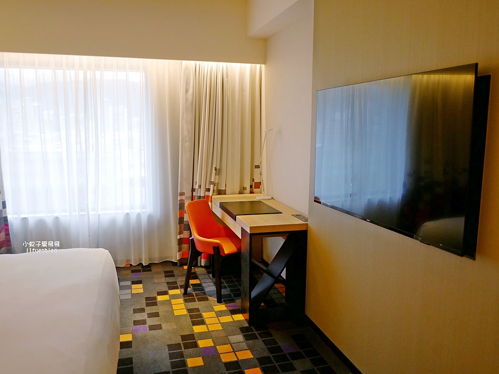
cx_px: 250
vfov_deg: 49.8
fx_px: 404
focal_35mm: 28
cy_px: 187
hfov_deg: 63.4
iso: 500
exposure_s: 1/60
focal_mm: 14
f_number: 2.5
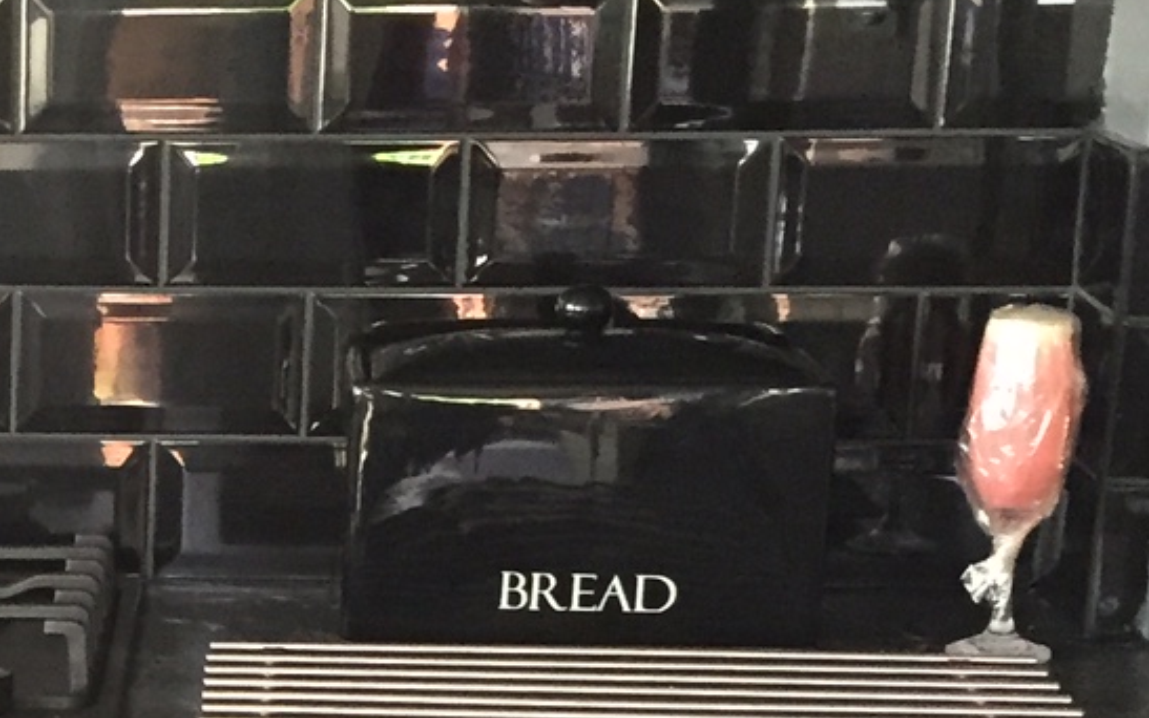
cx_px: -254
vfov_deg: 11.0
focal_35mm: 115
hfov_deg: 17.2
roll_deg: +0.4
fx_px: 3601
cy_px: 1048
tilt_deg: -16.8
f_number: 2.2
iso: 250
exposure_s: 1/30
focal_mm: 4.15
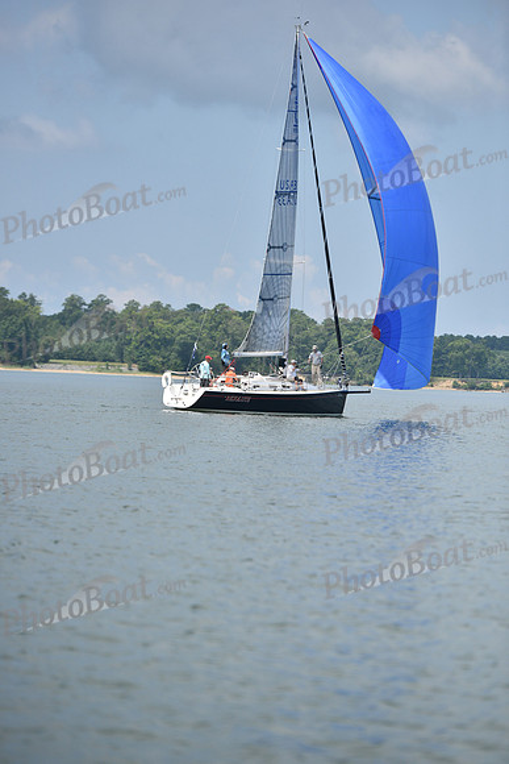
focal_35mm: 150
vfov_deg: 13.7
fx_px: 3179
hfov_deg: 9.2
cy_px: 382
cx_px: 254
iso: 320
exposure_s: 1/8000
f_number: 3.5
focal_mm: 150
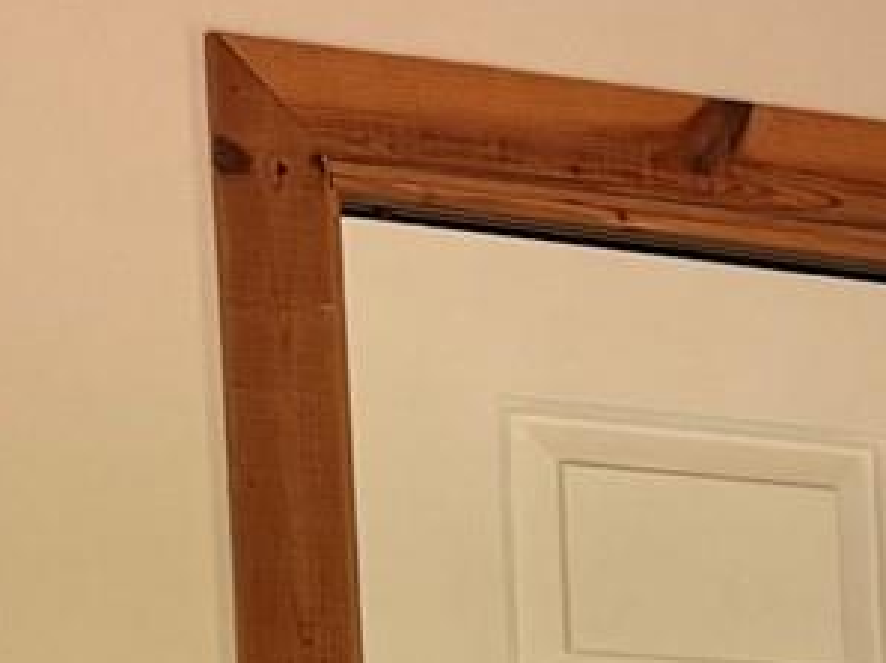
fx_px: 4220
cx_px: 2200
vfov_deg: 8.4
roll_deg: +0.6
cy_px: 1487
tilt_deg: -5.6
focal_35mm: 165
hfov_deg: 10.2
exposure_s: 1/121
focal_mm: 6.76
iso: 160
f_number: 1.78
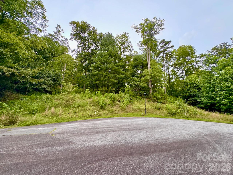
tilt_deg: +11.3
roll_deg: -0.3
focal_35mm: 14
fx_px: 94
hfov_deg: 102.1
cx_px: 116
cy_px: 88
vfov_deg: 85.7
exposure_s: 1/99
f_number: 2.2
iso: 160
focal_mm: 2.22
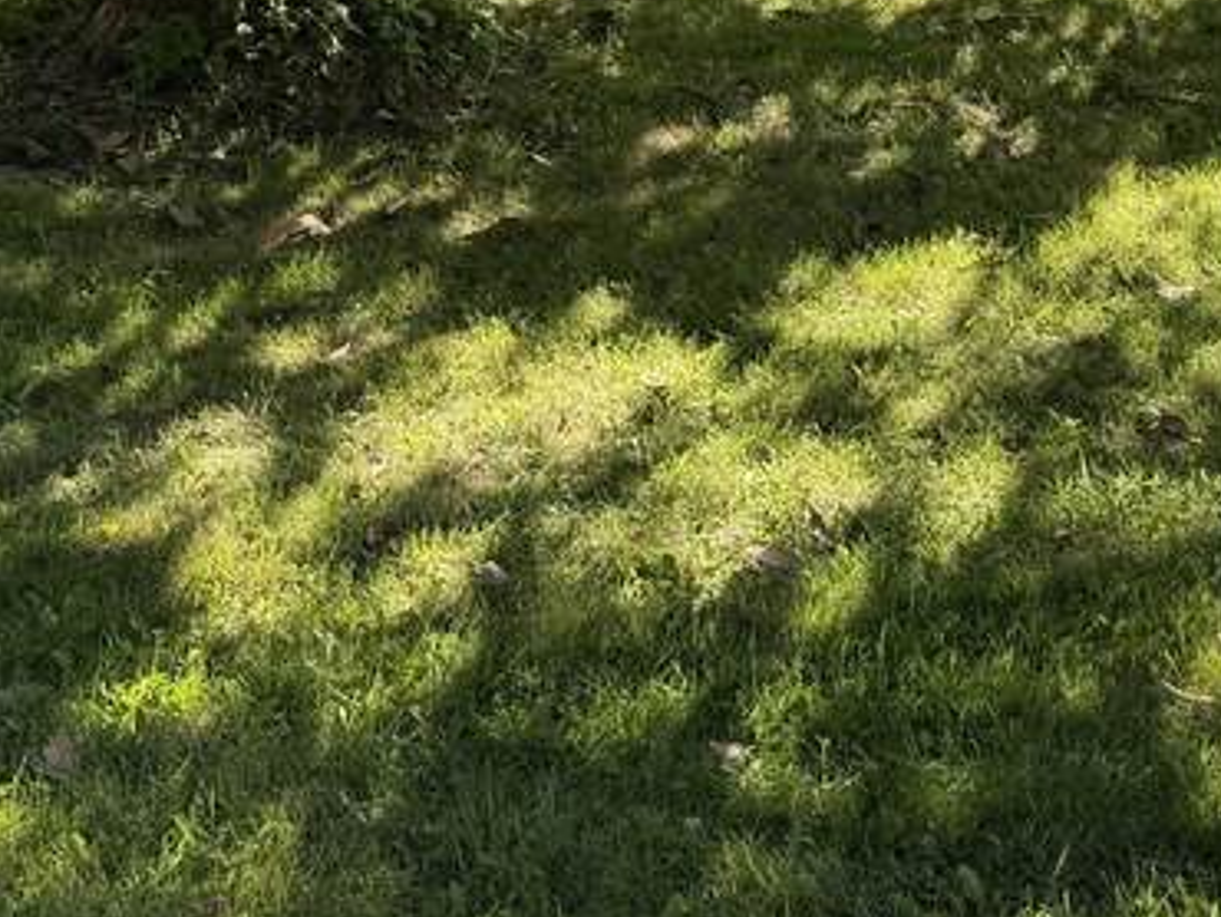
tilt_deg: -0.3
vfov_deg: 16.5
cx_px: 366
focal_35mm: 83
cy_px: -369
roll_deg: +0.4
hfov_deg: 23.4
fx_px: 2930
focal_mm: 6.76
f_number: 1.78
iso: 80
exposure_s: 1/504
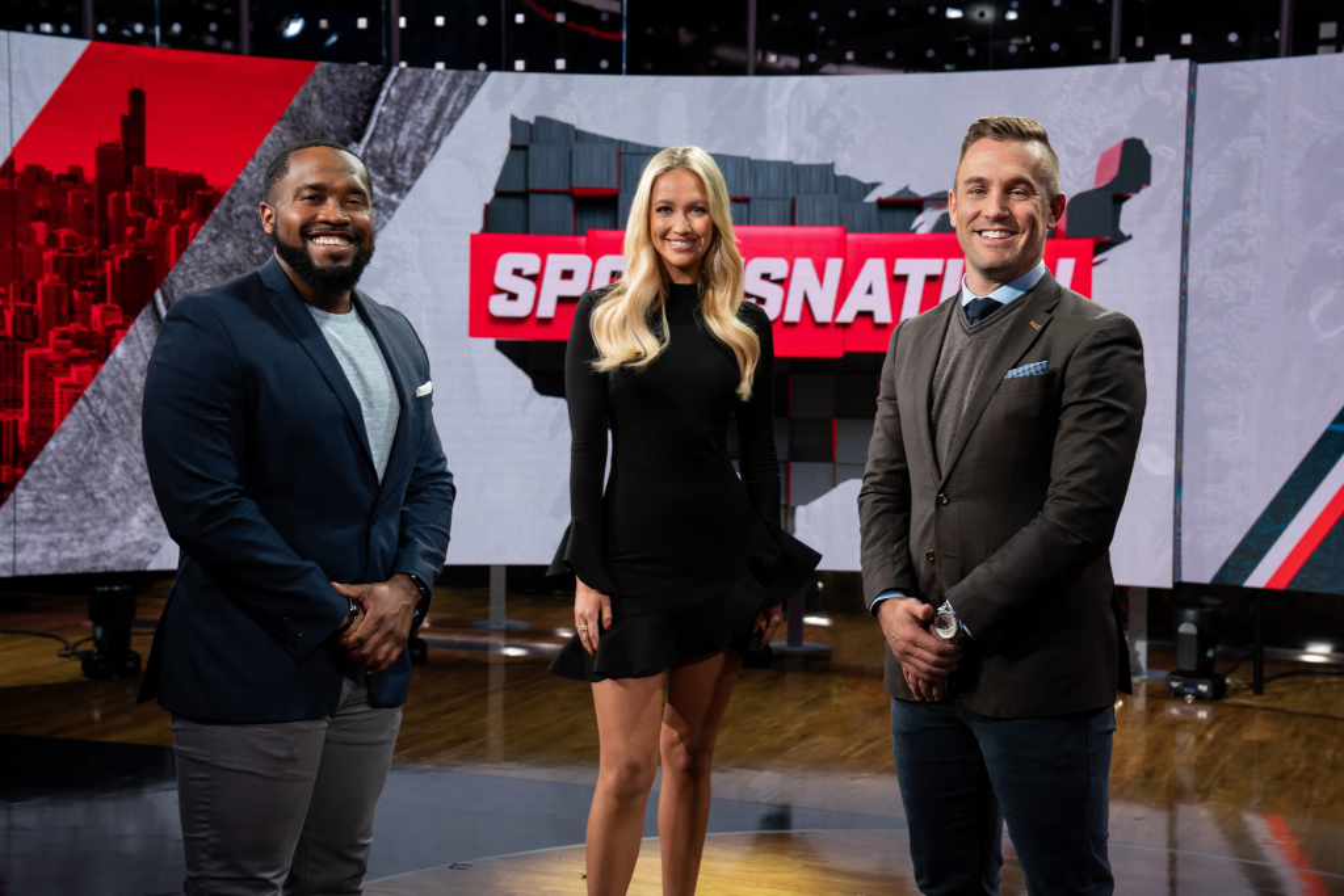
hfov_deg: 36.2
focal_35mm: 55
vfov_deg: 24.6
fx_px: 2053
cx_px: 672
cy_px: 448
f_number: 5.6
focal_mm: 55
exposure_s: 1/60
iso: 640
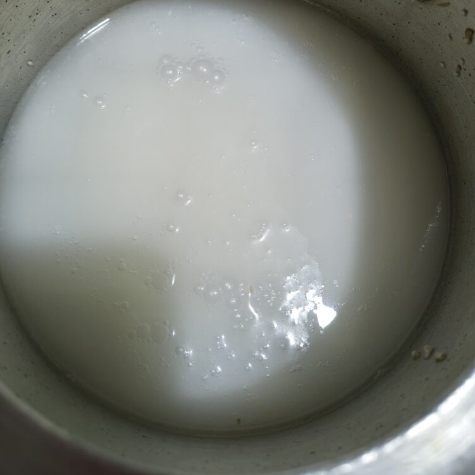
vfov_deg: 54.3
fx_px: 450
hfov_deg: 55.6
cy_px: 151
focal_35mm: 29
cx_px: 243
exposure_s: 1/50
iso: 1042
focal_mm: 5.56
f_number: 1.8
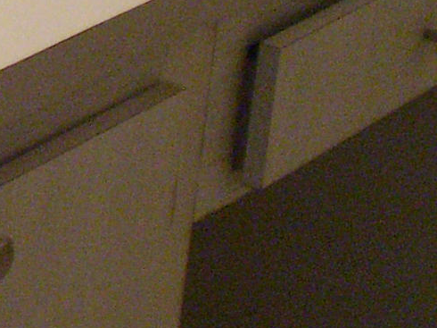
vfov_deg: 7.6
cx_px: -329
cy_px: 55
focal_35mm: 196
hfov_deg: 9.6
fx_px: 2473
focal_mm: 6.3
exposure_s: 1/160
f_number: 3.1
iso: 400
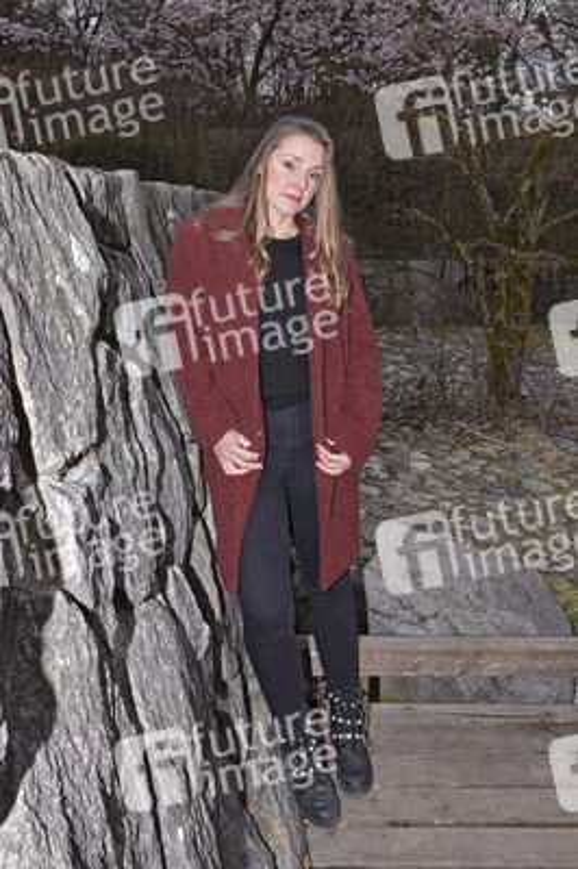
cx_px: 289
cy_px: 434
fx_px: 724
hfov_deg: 43.5
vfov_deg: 62.0
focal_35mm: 30
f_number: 11
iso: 320
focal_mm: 30
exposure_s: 1/160
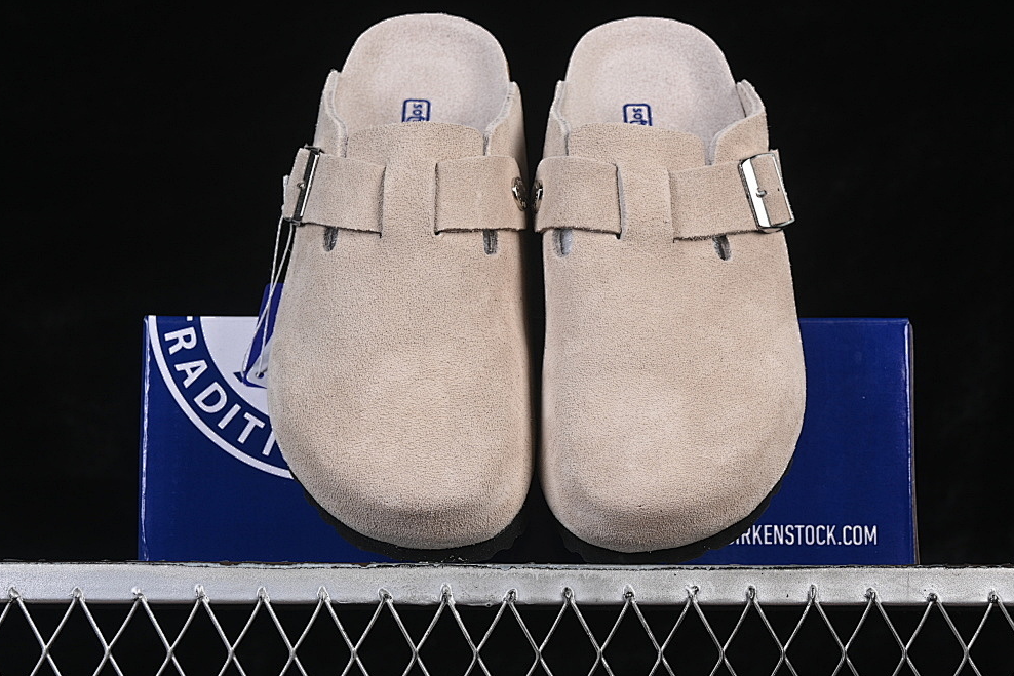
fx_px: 2310
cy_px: 334
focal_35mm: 82
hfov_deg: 24.8
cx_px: 543
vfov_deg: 16.7
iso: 160
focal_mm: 50
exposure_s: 1/80
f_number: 8
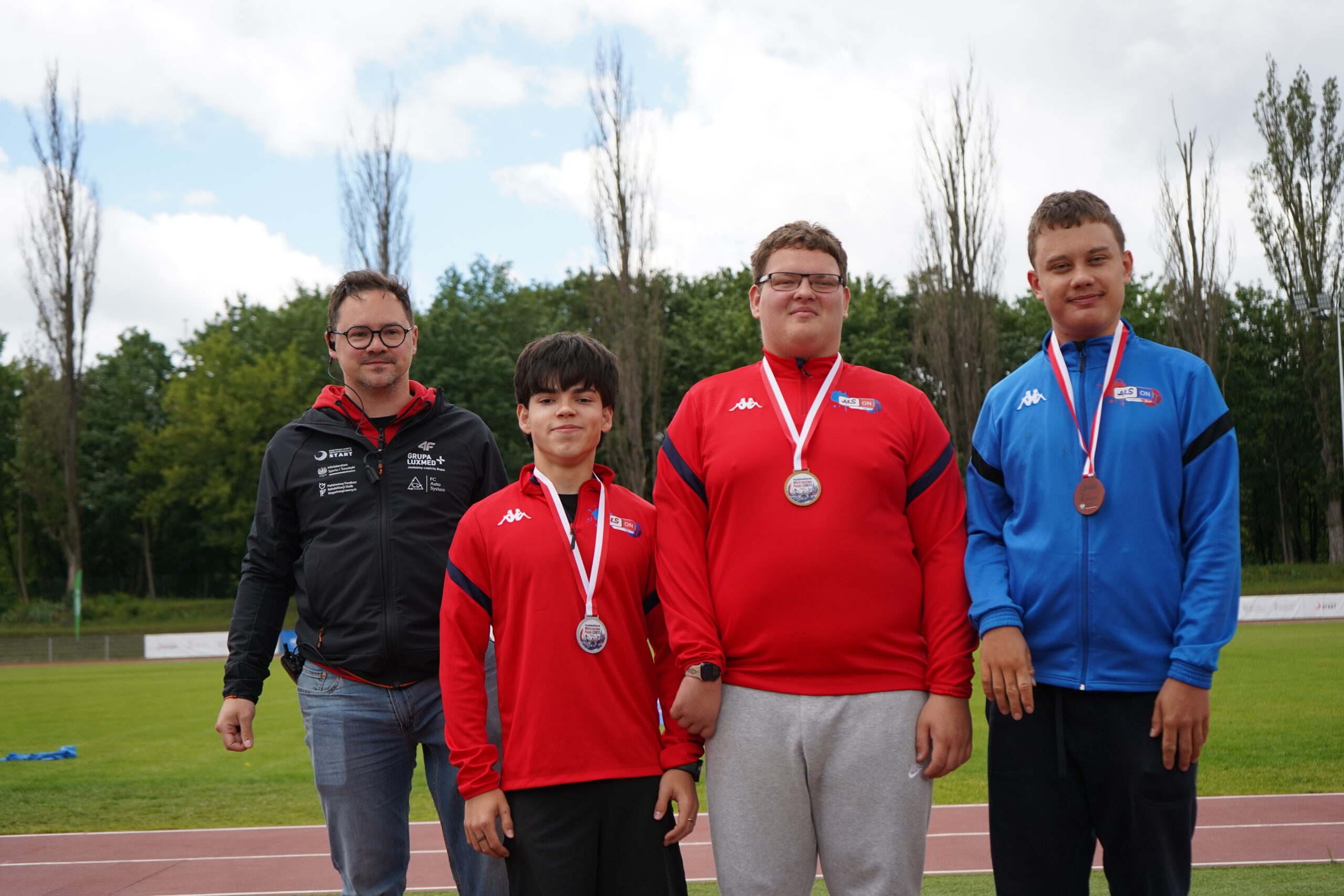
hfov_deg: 40.3
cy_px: 448
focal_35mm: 49
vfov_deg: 27.5
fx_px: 1829
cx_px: 672
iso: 500
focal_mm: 49
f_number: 4.5
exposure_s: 1/2000
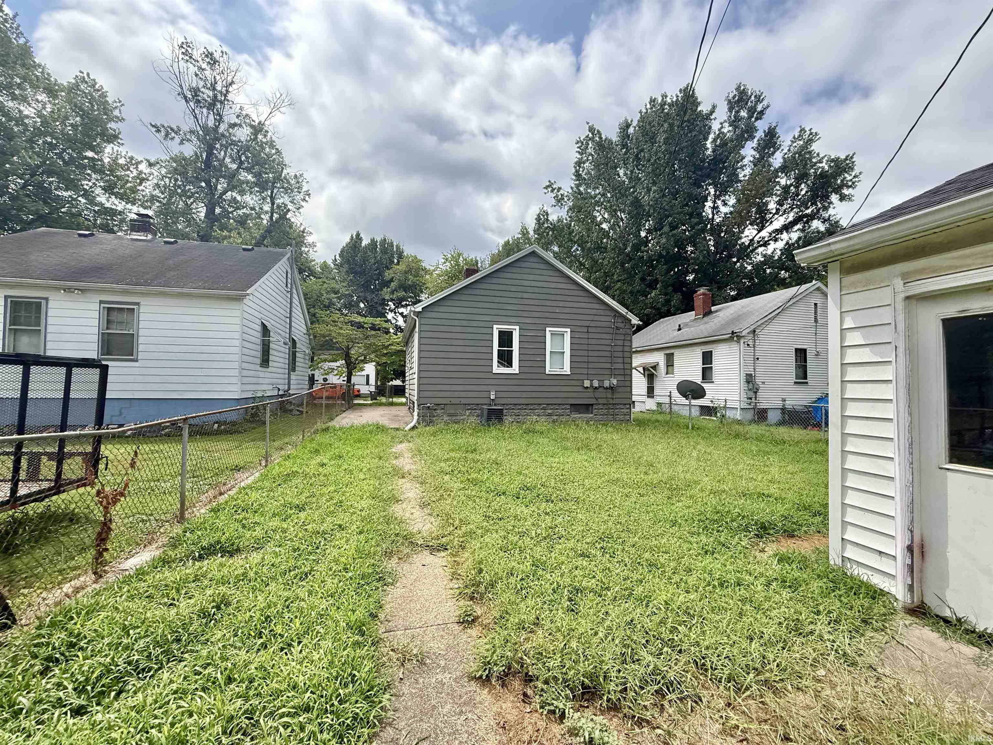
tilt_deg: +3.1
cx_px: 496
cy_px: 372
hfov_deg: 102.1
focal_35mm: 14
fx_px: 402
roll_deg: -0.3
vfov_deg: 85.7
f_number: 2.2
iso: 64
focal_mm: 2.22
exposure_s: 1/1368
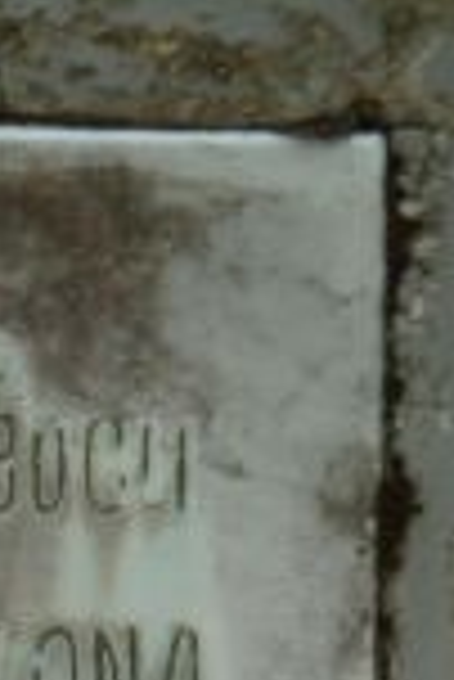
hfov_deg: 2.6
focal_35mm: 522
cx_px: -171
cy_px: 1004
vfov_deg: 3.9
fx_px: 9851
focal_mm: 25.9
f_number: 4.5
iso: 80
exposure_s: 1/320
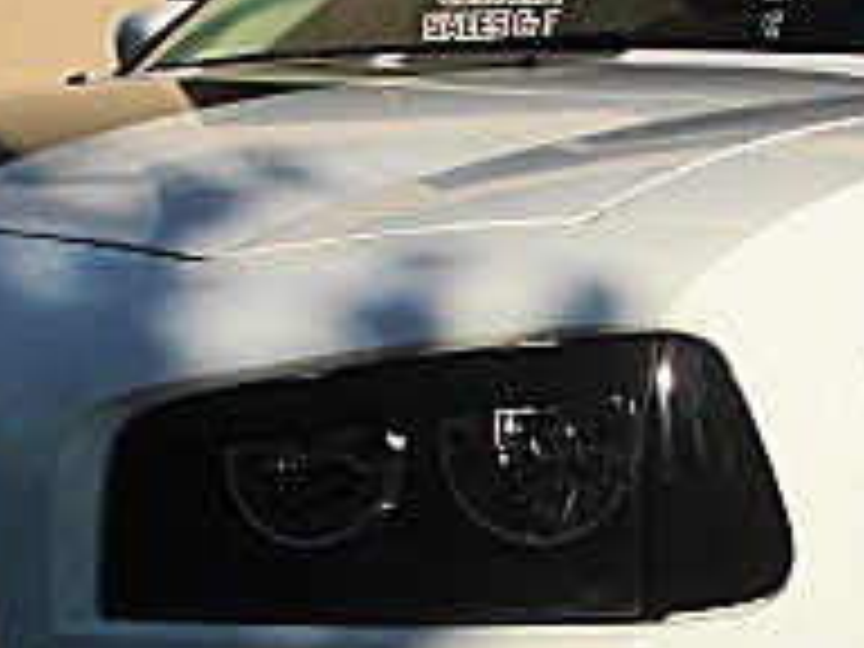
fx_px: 2995
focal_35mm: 120
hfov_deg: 16.4
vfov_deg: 12.3
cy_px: 490
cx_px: 454
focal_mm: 6.3
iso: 50
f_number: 7.9
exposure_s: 1/200
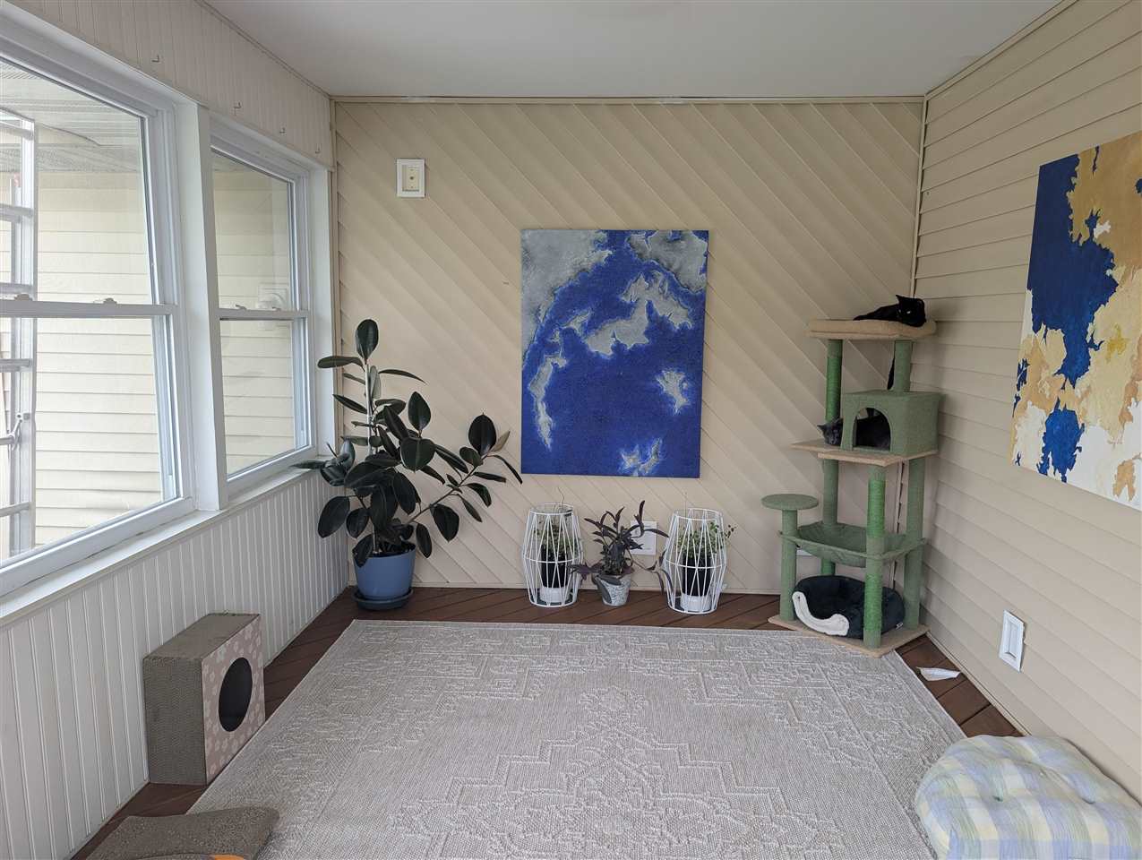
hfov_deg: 71.5
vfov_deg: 56.9
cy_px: 430
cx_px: 571
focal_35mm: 24
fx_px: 793
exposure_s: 1/109
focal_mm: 6.9
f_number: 1.68
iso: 40
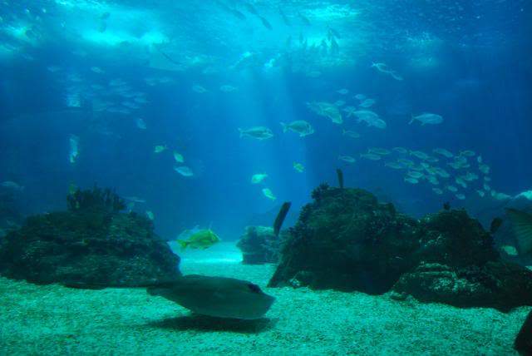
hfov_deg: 64.5
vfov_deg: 45.8
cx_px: 266
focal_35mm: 28
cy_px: 178
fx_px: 422
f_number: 3.5
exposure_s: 1/60
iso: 1600
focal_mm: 19
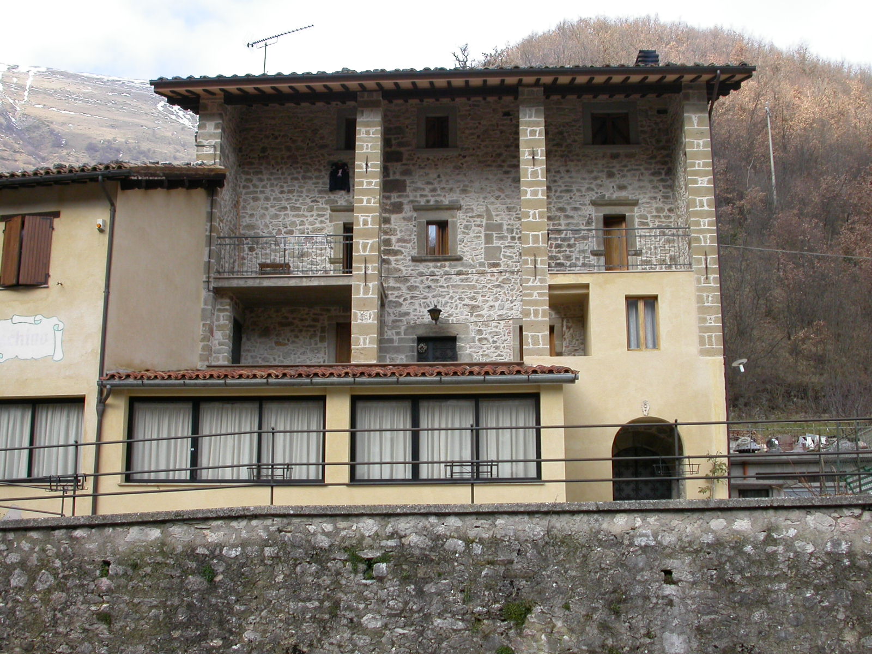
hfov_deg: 42.9
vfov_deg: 32.9
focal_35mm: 44
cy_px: 327
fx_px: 1108
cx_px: 436
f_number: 6.2
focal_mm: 9.1
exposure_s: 1/202
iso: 100
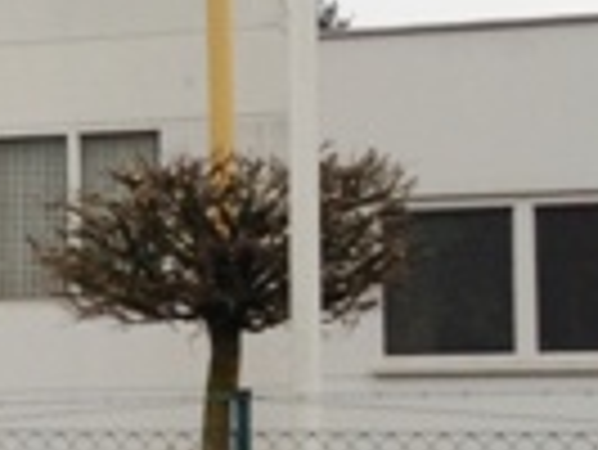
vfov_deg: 9.3
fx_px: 2749
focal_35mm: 159
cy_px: 333
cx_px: -549
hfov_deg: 11.4
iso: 50
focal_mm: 4.13
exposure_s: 1/120
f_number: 2.4
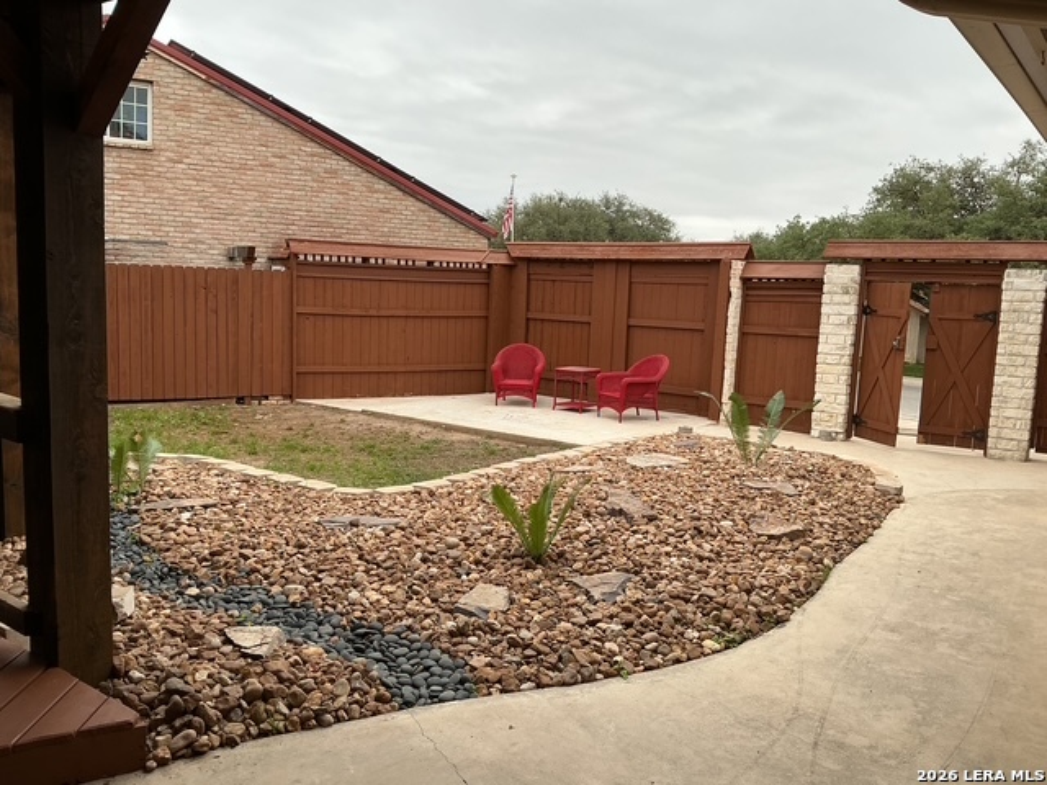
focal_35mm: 29
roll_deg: -1.9
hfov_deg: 61.7
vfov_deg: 48.2
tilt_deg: -6.5
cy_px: 392
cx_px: 524
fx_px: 877
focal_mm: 3
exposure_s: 1/128
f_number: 1.8
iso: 16
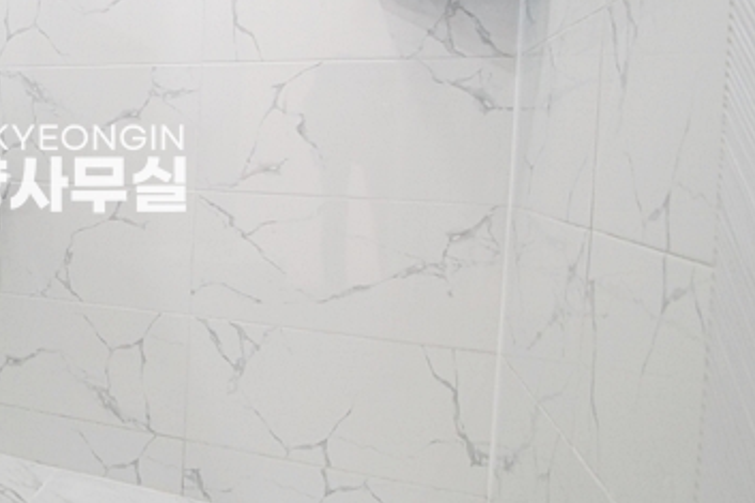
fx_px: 713
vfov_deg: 38.2
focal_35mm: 34
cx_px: -79
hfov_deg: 43.2
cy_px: 152
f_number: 5
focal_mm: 10
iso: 800
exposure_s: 1/60
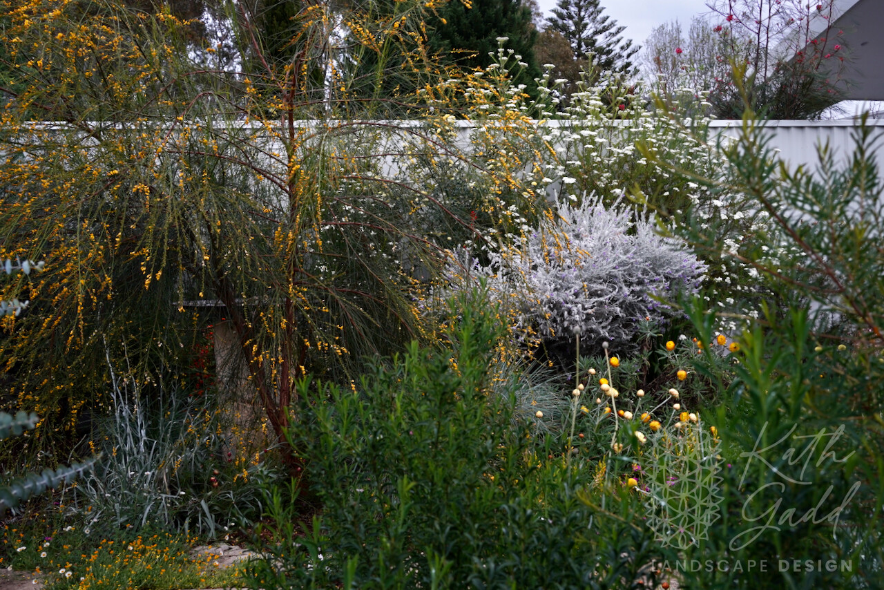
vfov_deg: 37.9
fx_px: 860
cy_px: 295
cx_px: 442
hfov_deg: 54.4
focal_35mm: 35
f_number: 8
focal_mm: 35
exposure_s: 1/60
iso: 250
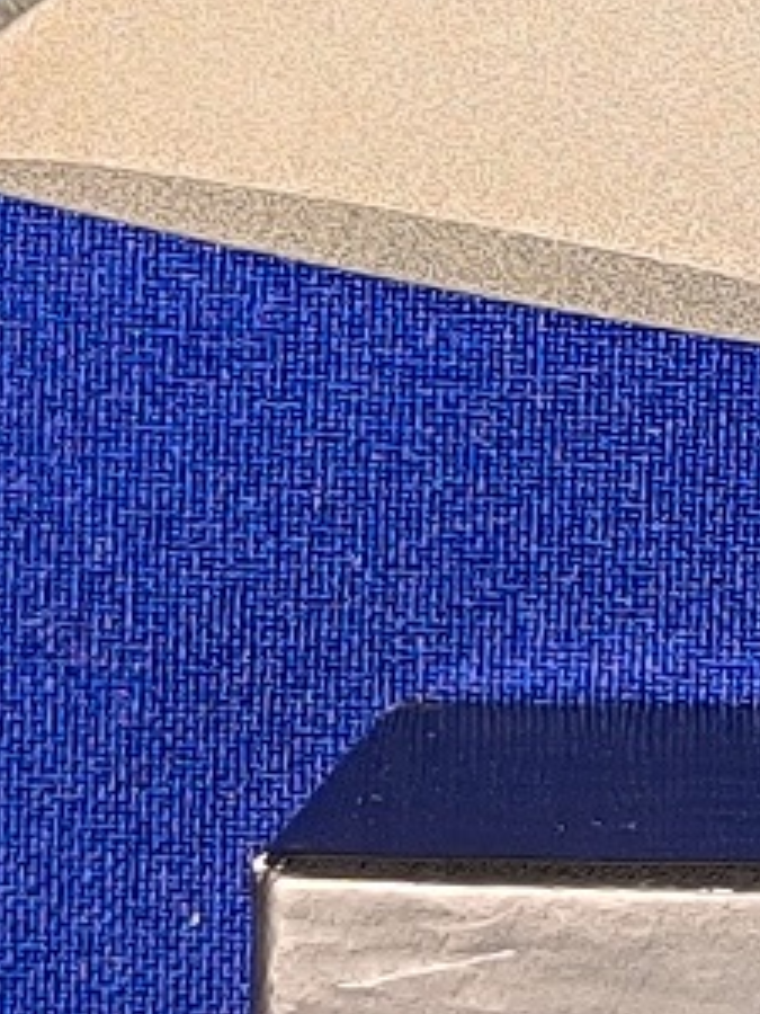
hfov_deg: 4.6
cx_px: 1790
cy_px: -510
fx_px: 9163
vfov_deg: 6.3
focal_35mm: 313
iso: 64
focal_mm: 6.14
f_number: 1.65
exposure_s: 1/100
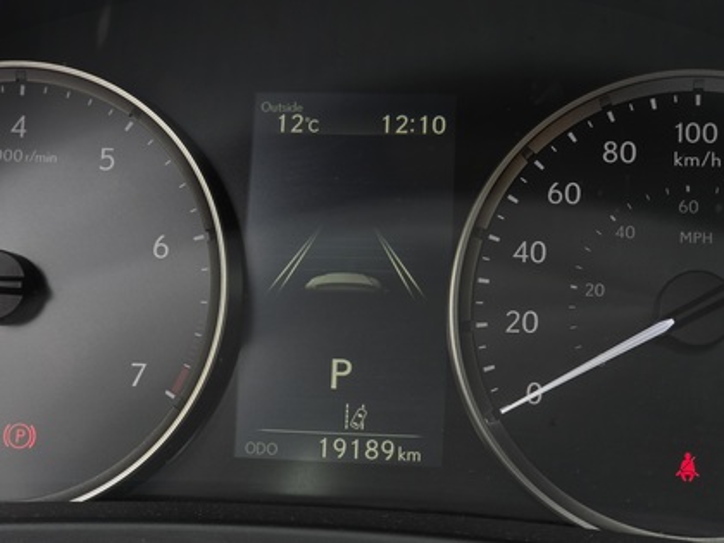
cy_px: 272
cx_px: 362
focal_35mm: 69
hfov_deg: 28.2
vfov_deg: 21.3
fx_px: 1443
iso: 40
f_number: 2.4
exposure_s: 1/100
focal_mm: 7
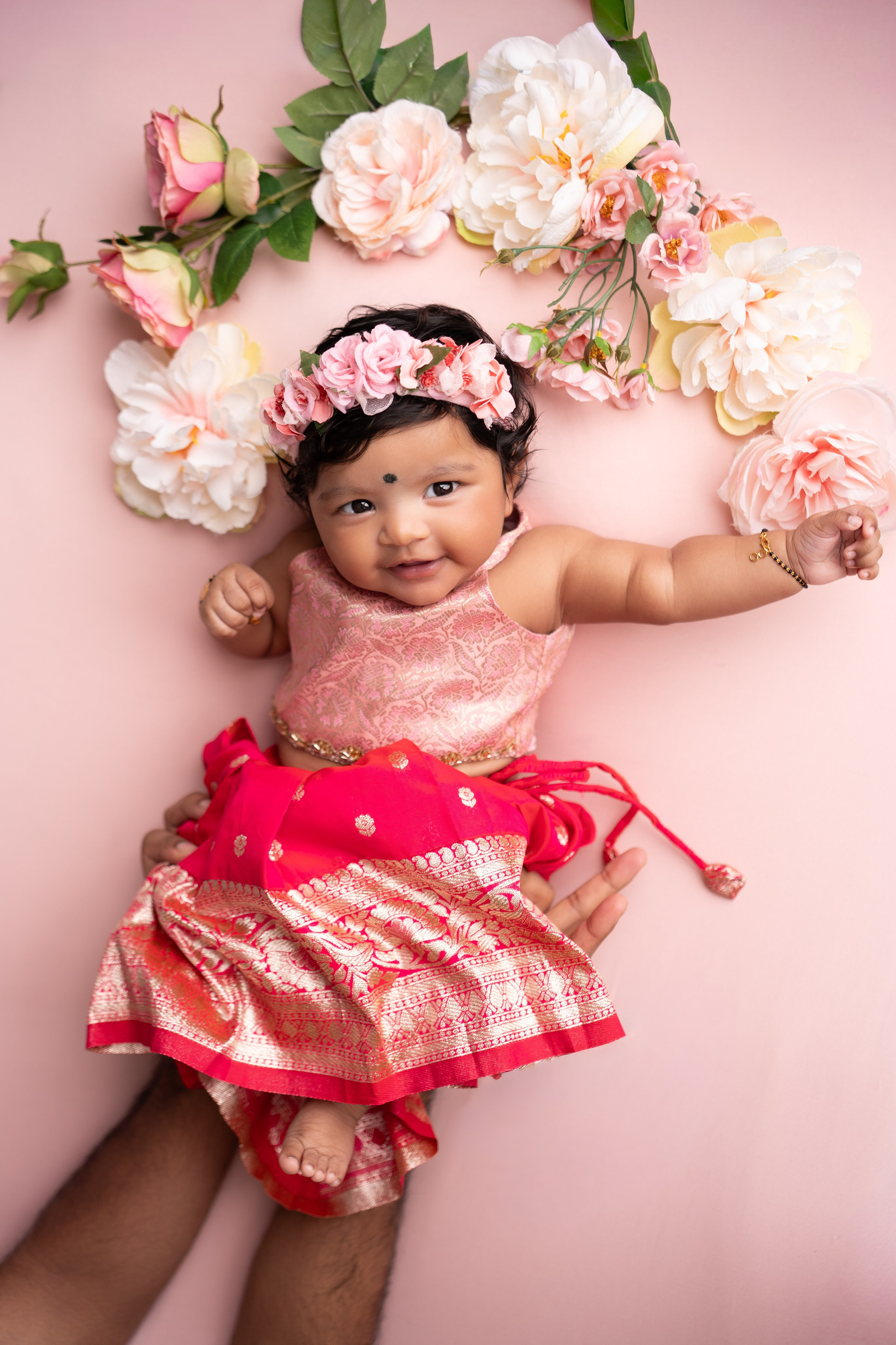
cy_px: 672
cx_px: 448
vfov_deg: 54.4
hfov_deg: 37.9
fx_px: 1307
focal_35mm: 35
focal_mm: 35
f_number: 2.2
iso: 100
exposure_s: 1/160
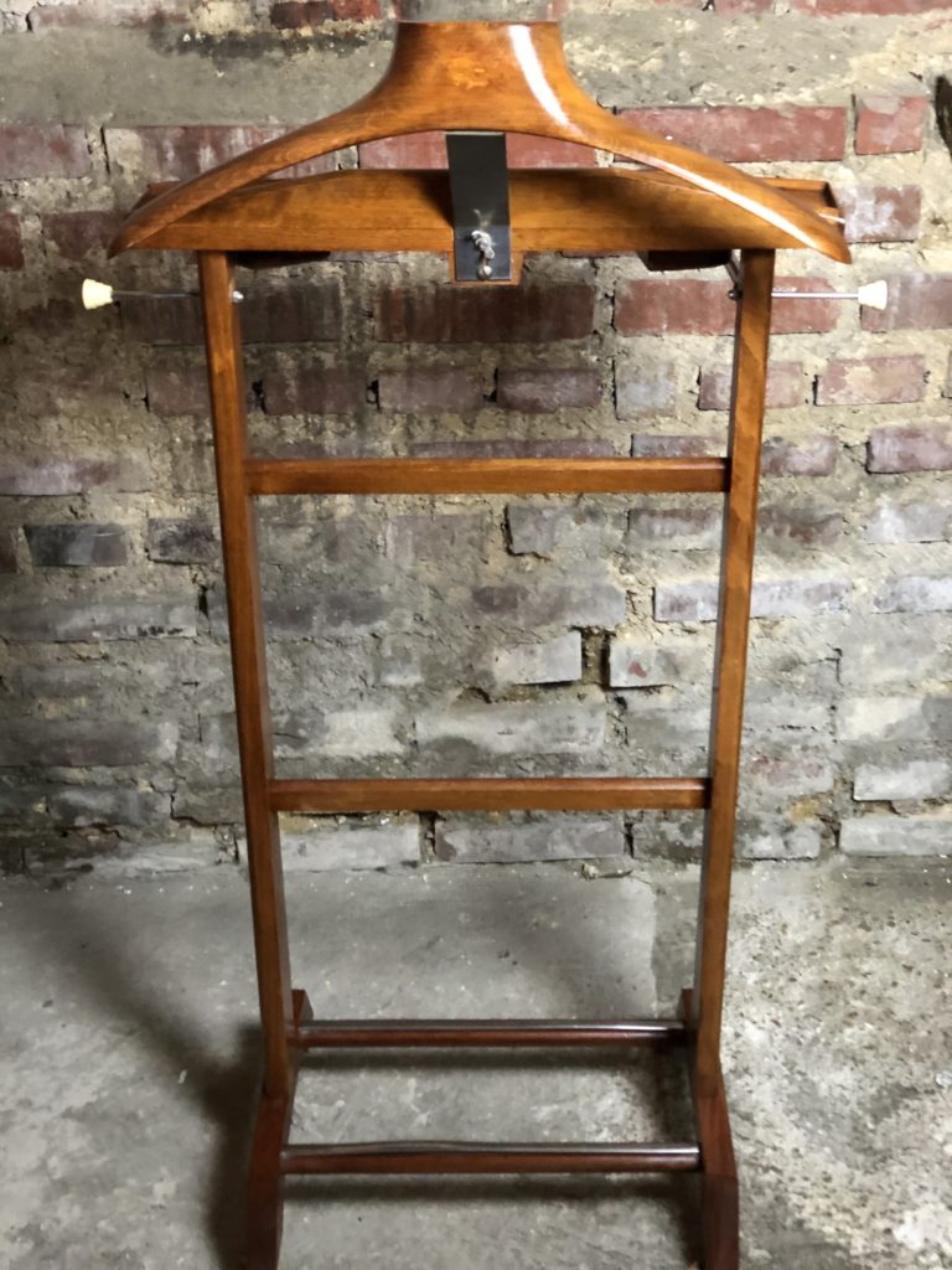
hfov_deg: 28.0
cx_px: 476
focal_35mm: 52
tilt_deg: -24.2
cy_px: 635
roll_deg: +3.1
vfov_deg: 36.8
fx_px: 1907
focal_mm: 6
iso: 160
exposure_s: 1/17
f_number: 2.4
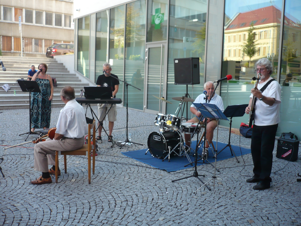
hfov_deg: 52.6
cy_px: 113
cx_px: 150
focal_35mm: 35
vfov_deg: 40.7
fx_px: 304
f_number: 2.8
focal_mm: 5.8
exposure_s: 1/125
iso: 100
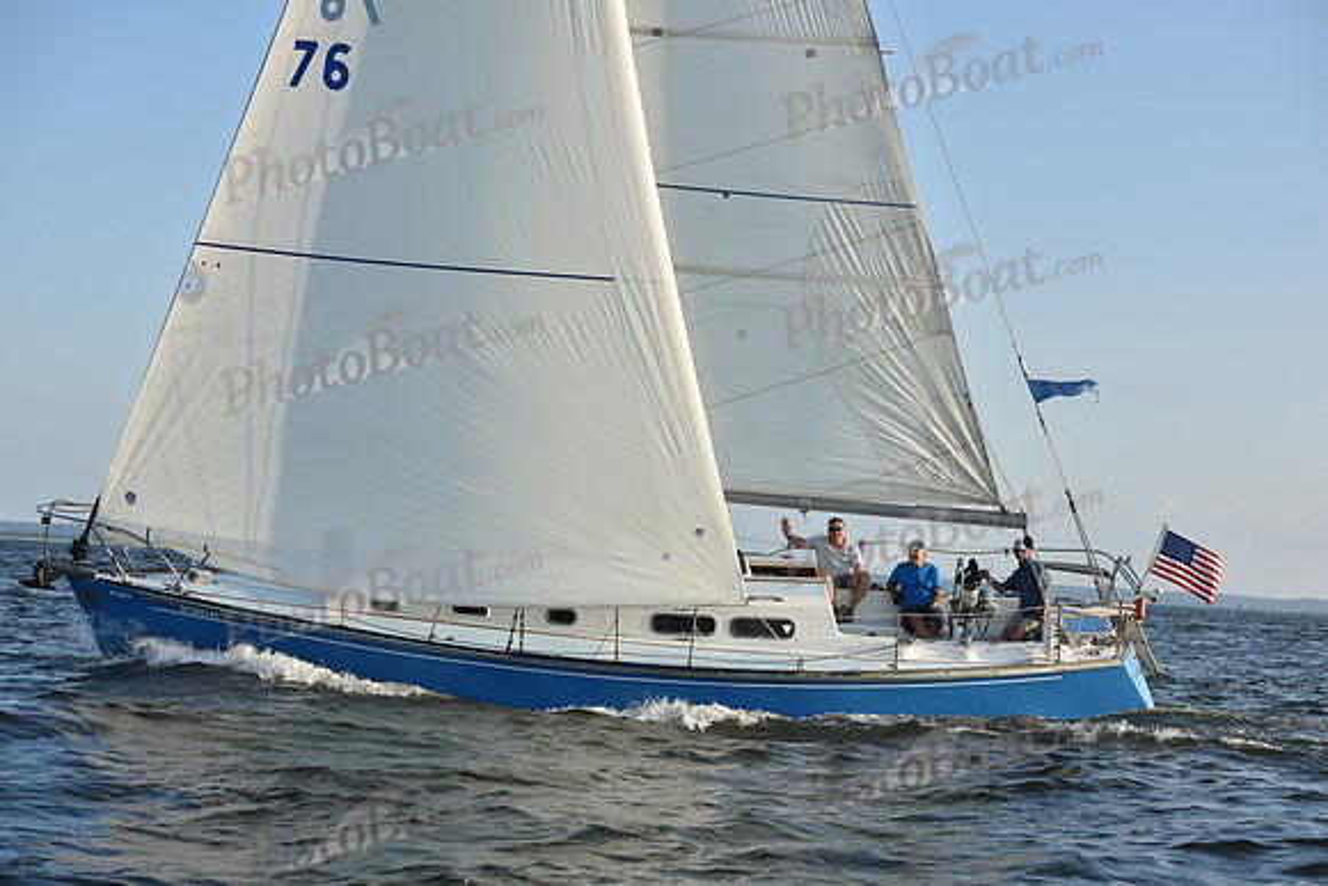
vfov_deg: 19.5
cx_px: 664
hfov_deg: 28.8
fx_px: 2583
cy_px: 443
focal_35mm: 70
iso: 320
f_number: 6.3
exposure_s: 1/1000
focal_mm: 70
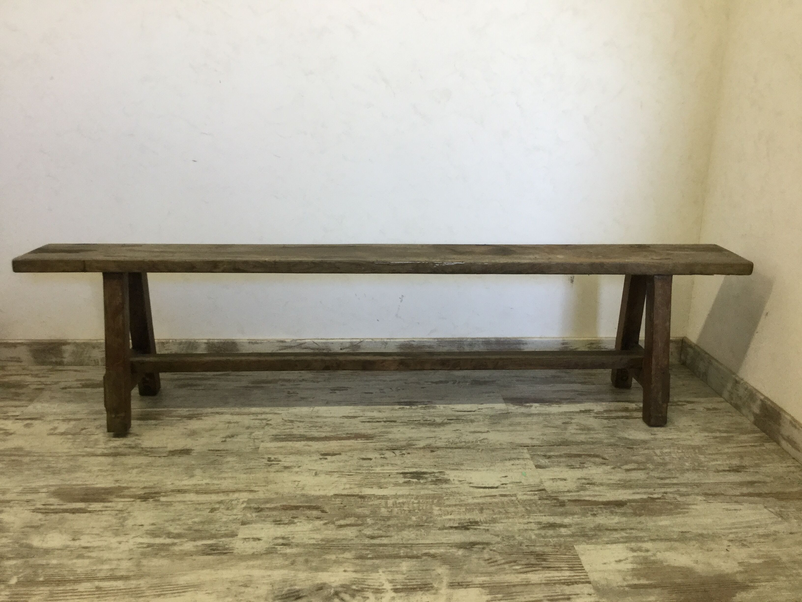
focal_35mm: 31
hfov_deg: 58.4
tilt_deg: -18.0
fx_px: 718
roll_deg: -1.1
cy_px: 301
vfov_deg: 45.4
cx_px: 401
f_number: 2.4
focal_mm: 3.3
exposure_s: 1/33
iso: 50
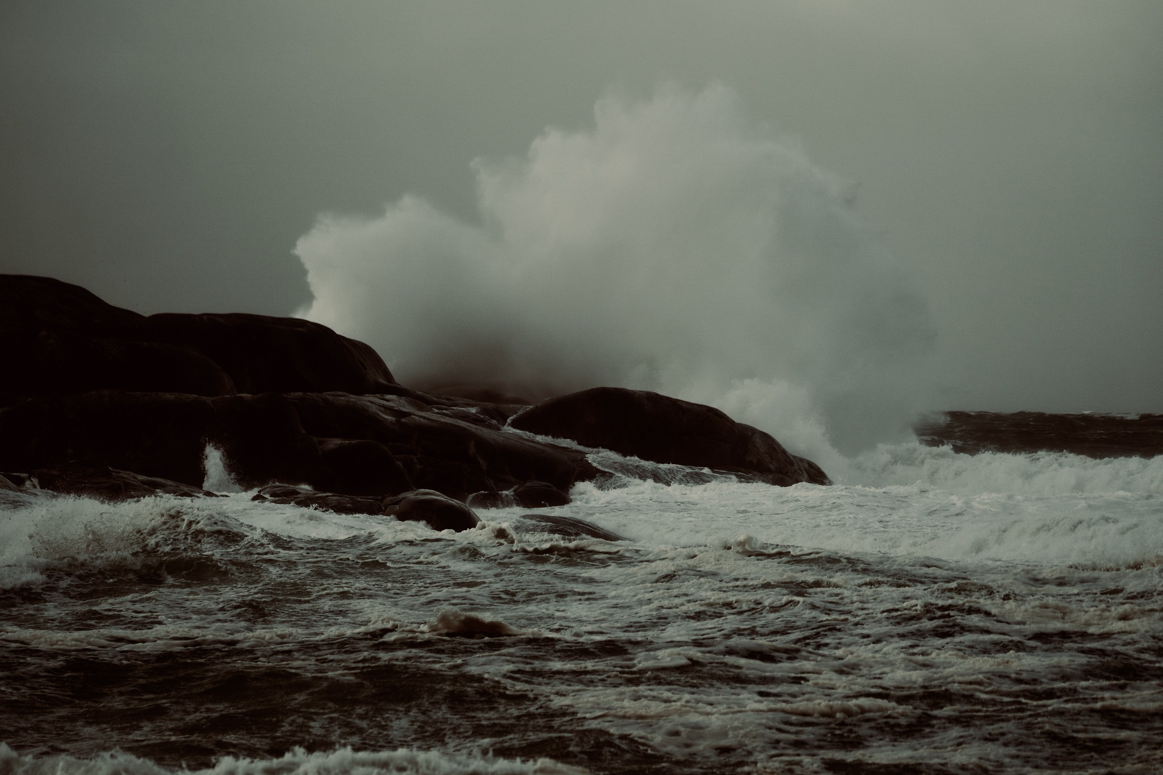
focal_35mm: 242
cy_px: 388
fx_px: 7801
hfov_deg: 8.5
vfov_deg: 5.7
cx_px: 582
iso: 100
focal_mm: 161
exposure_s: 1/1600
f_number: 4
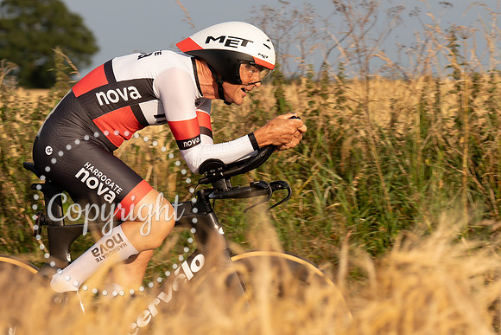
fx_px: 3176
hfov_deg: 9.0
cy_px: 113
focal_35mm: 228
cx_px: 142
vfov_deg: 6.0
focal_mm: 105
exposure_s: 1/800
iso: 160
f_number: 4.5
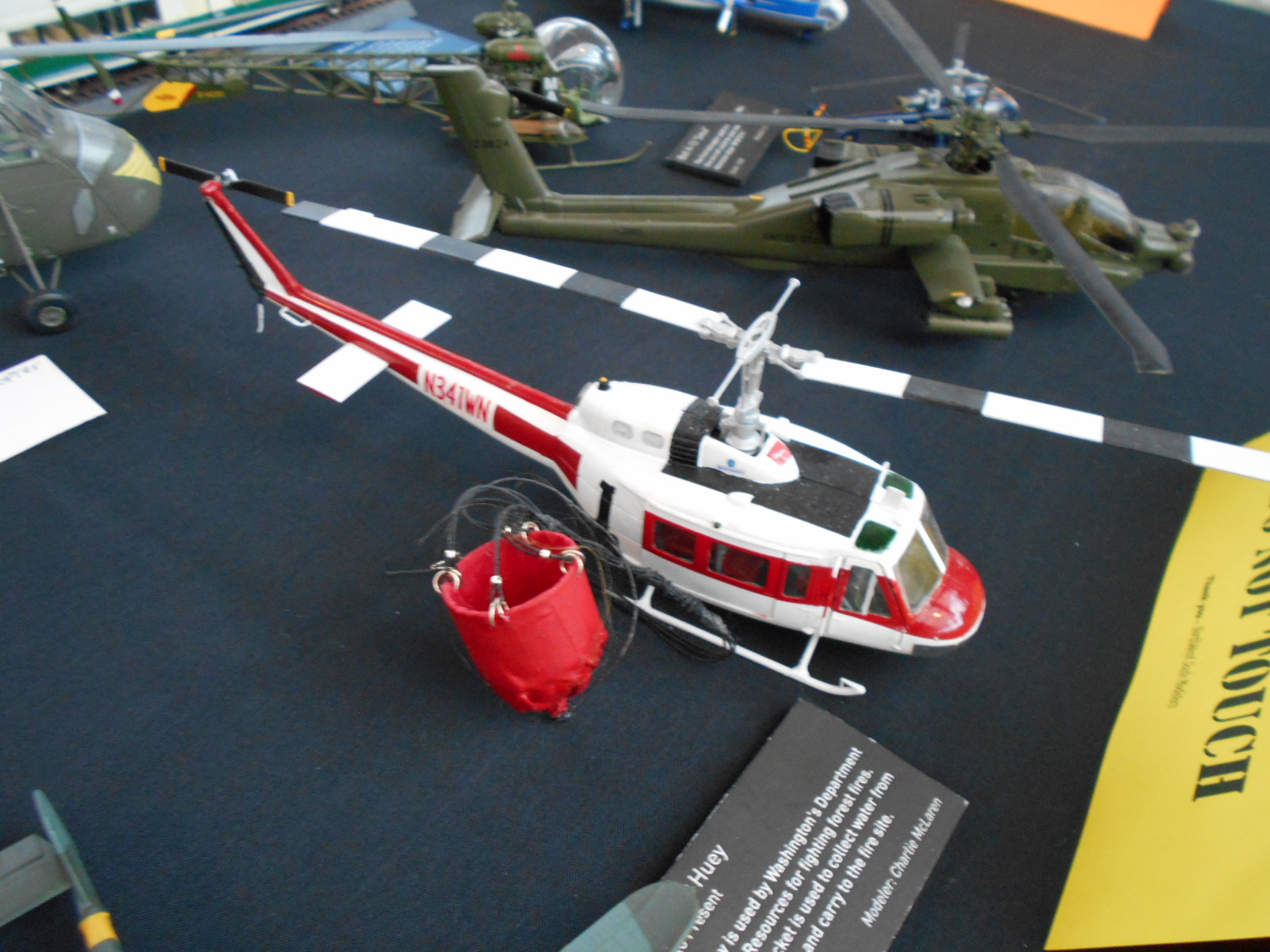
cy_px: 476
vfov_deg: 53.1
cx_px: 635
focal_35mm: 26
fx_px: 954
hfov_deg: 67.3
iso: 400
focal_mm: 4.6
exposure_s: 1/15
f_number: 3.2
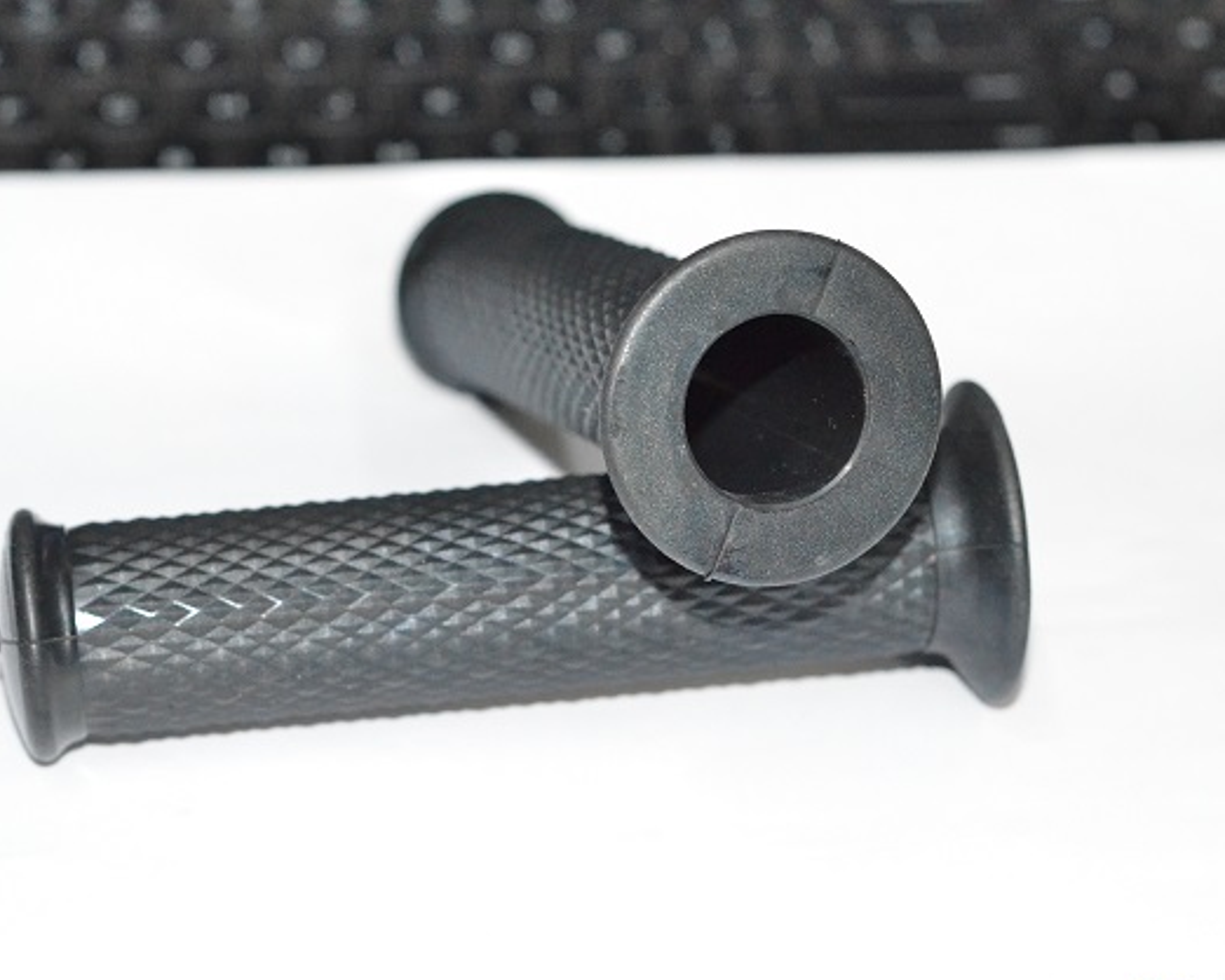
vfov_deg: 17.9
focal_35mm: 86
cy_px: 494
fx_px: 3119
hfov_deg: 22.2
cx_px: 561
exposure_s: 1/250
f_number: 4
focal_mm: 50
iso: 6400
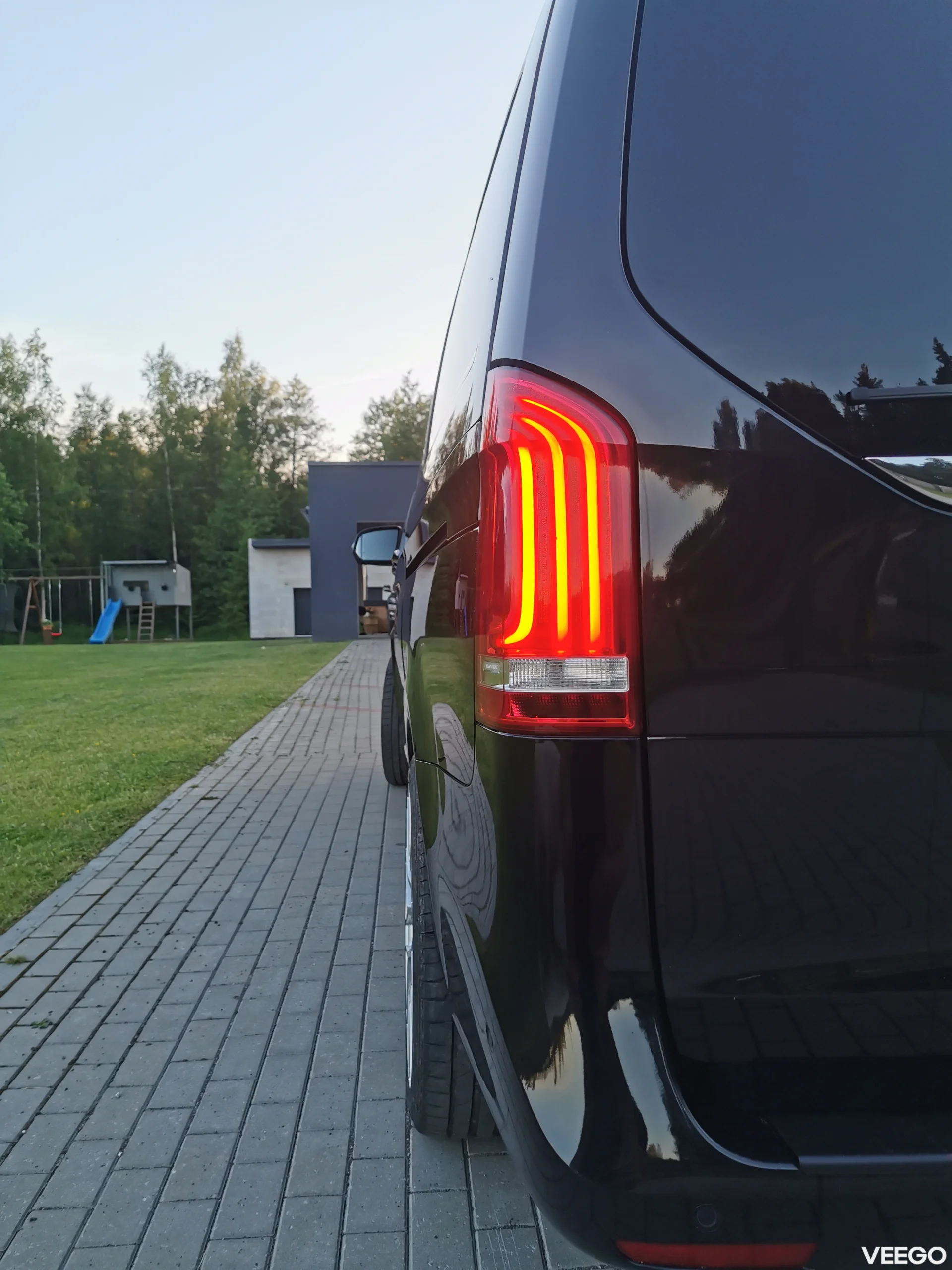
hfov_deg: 51.4
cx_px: 476
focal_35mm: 27
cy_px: 635
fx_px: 990
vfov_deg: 65.3
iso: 50
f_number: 1.6
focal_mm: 5.56
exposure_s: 1/296
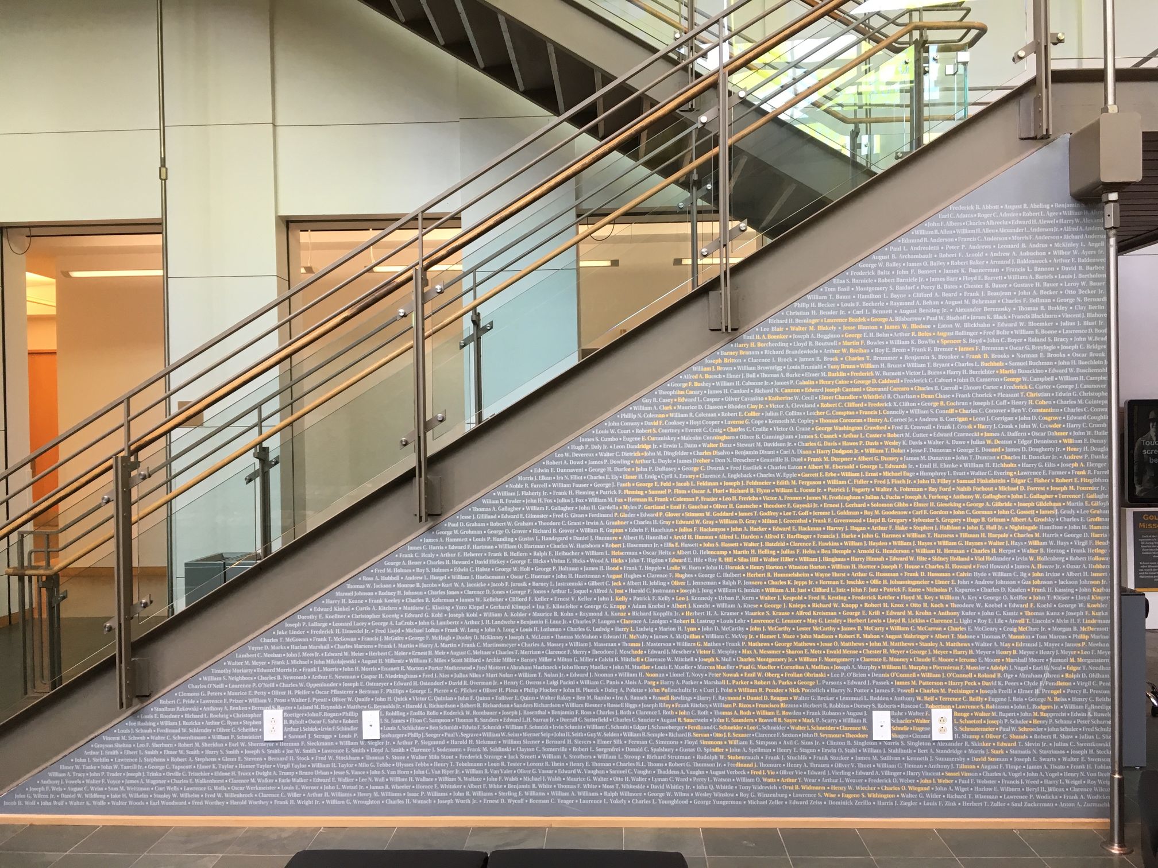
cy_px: 434
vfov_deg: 48.2
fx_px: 970
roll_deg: +0.9
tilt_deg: -0.9
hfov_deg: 61.7
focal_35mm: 29
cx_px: 579
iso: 32
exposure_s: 1/30
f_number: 2.2
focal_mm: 4.15
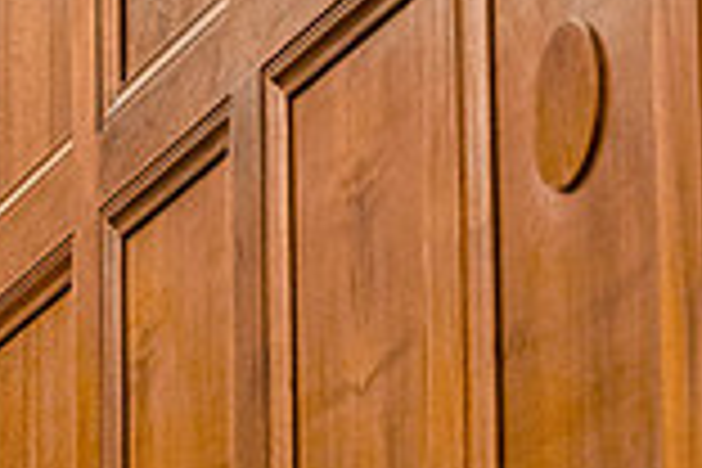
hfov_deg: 7.8
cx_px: -189
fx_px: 5070
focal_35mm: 260
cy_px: 835
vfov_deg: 5.2
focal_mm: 70
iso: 6400
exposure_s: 1/80
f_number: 3.2
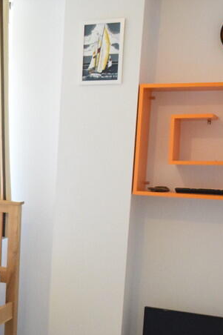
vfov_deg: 29.3
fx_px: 632
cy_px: 240
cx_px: -30
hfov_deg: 19.1
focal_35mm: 68
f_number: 5
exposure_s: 1/100
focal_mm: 20
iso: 6400
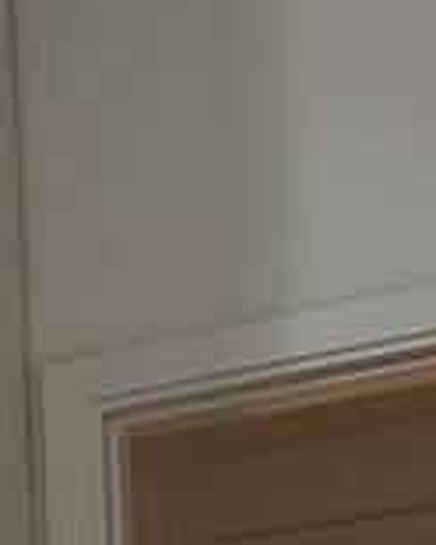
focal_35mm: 163
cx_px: -837
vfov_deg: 10.2
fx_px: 2629
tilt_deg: -1.7
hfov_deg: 8.2
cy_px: 1322
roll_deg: +2.5
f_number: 1.78
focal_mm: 6.86
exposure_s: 1/60
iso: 160
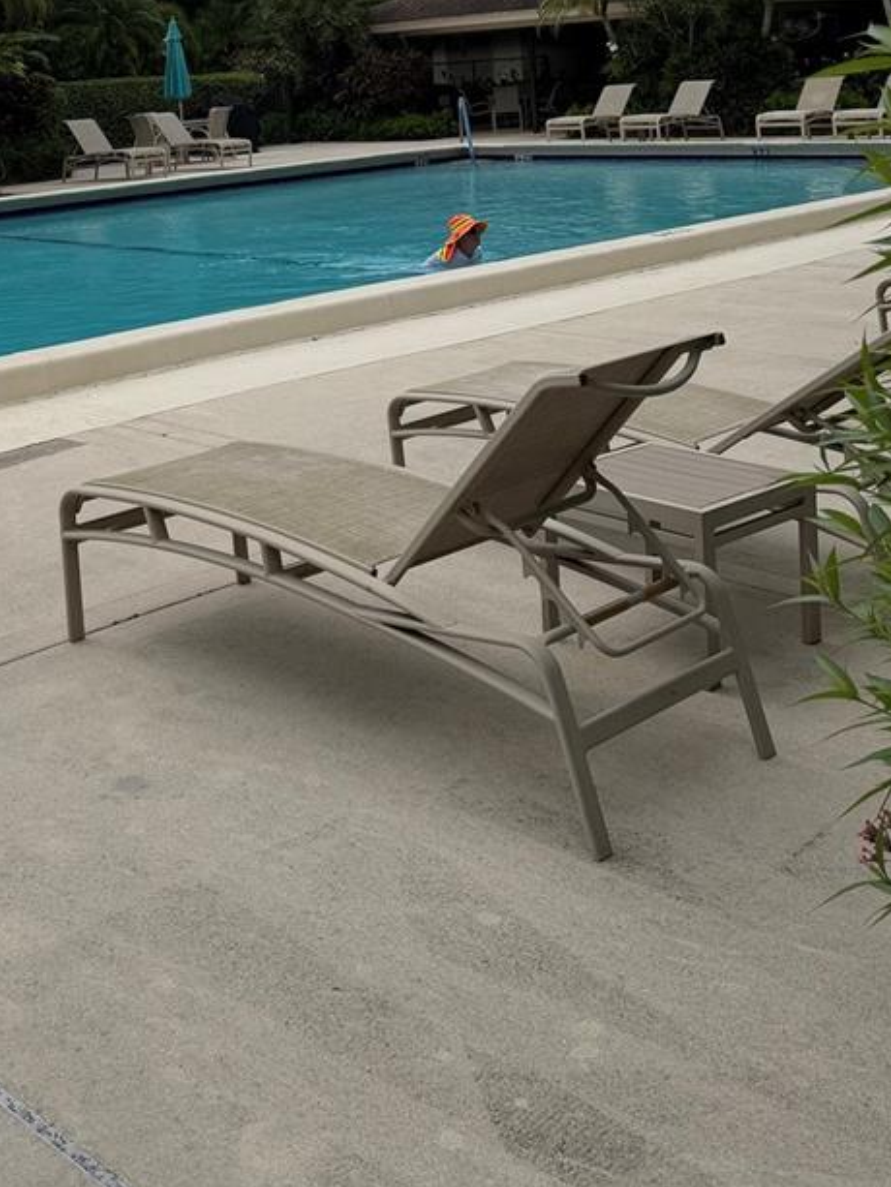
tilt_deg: -0.5
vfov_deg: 37.6
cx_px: 151
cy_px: 105
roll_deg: +3.0
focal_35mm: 47
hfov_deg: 30.0
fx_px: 1612
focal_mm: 6.76
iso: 80
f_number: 1.78
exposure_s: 1/10309
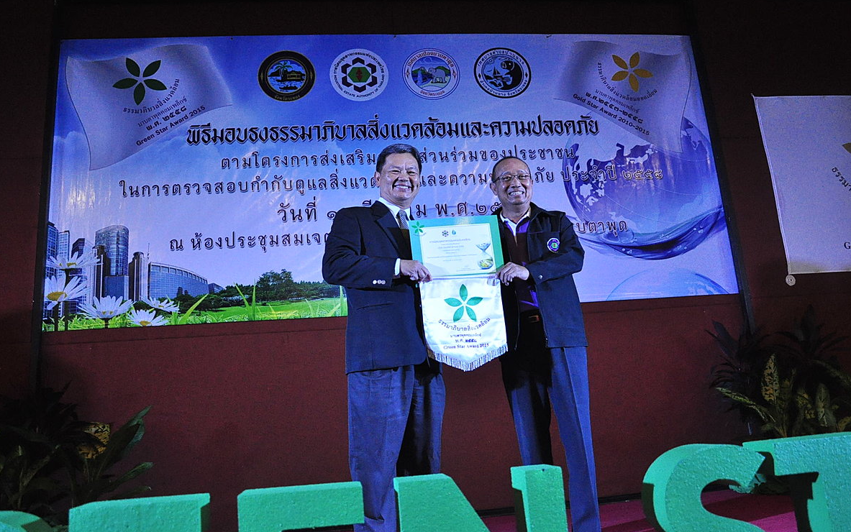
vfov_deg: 38.9
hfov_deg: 58.9
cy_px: 260
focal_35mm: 33
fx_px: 754
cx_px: 427
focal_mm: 21
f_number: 3.8
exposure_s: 1/250
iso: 2200
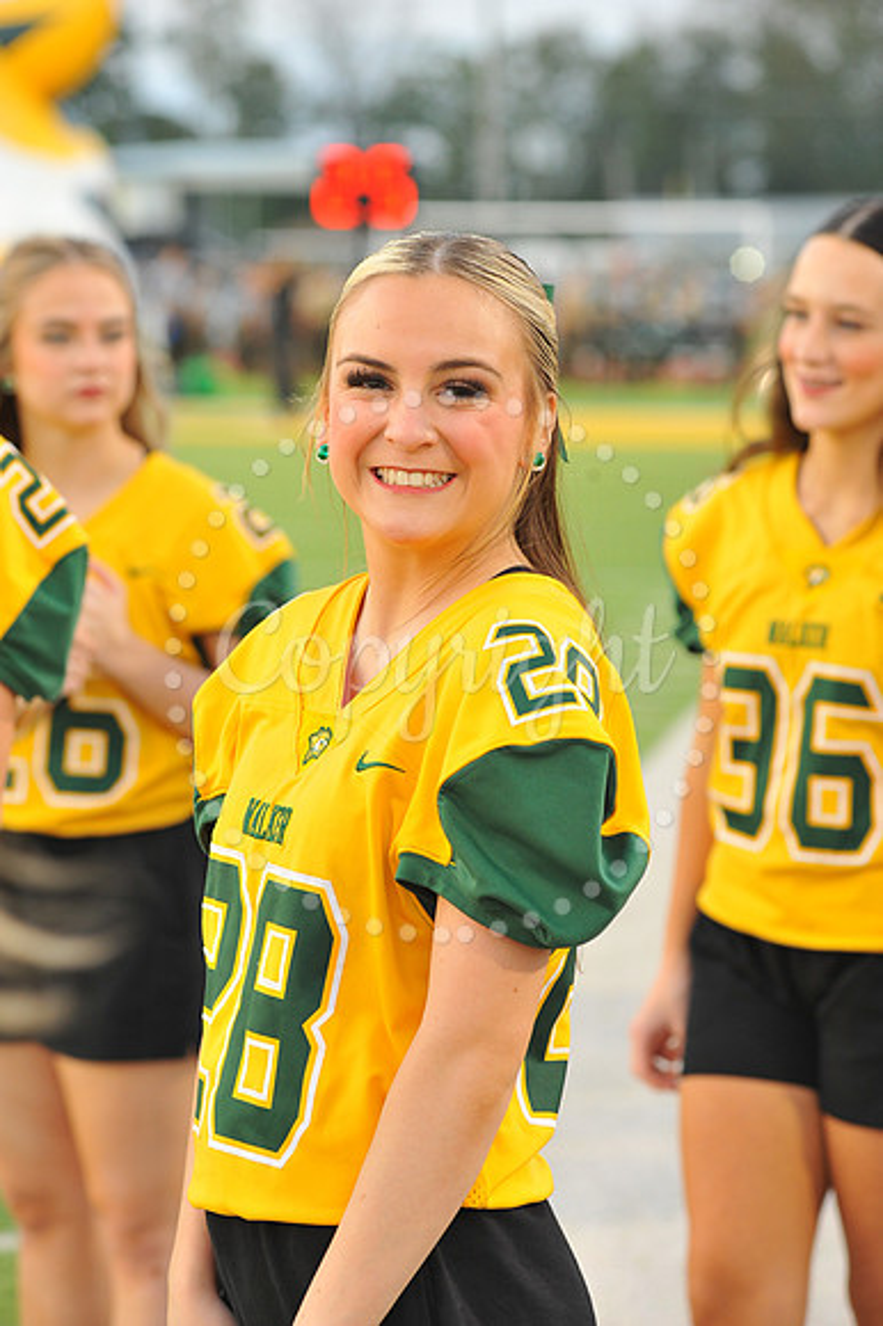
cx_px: 442
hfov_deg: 11.0
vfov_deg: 16.4
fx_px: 4604
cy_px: 663
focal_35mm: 125
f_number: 6.3
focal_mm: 125
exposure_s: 1/100
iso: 1000
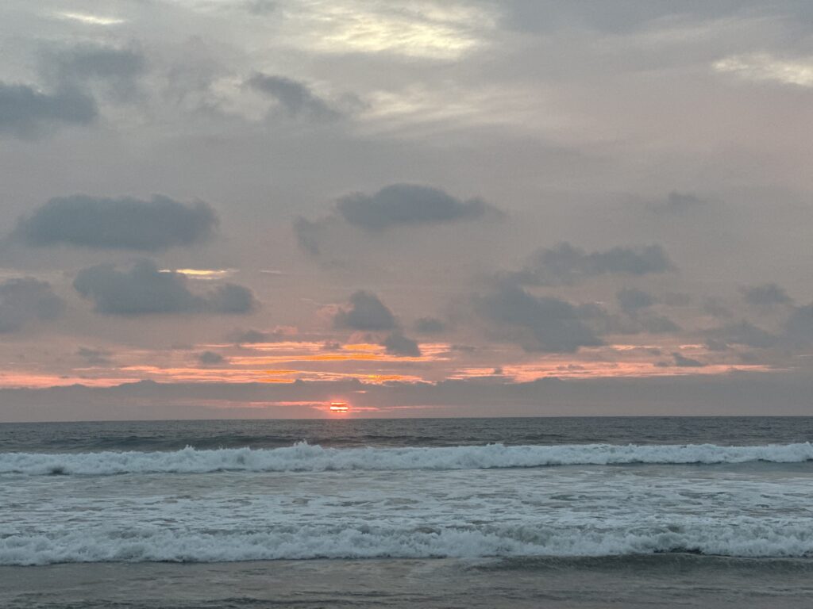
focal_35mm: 77
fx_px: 1808
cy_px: 304
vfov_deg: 19.1
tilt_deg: +4.9
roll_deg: +0.8
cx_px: 406
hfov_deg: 25.3
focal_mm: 9
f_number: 2.8
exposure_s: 1/121
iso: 160
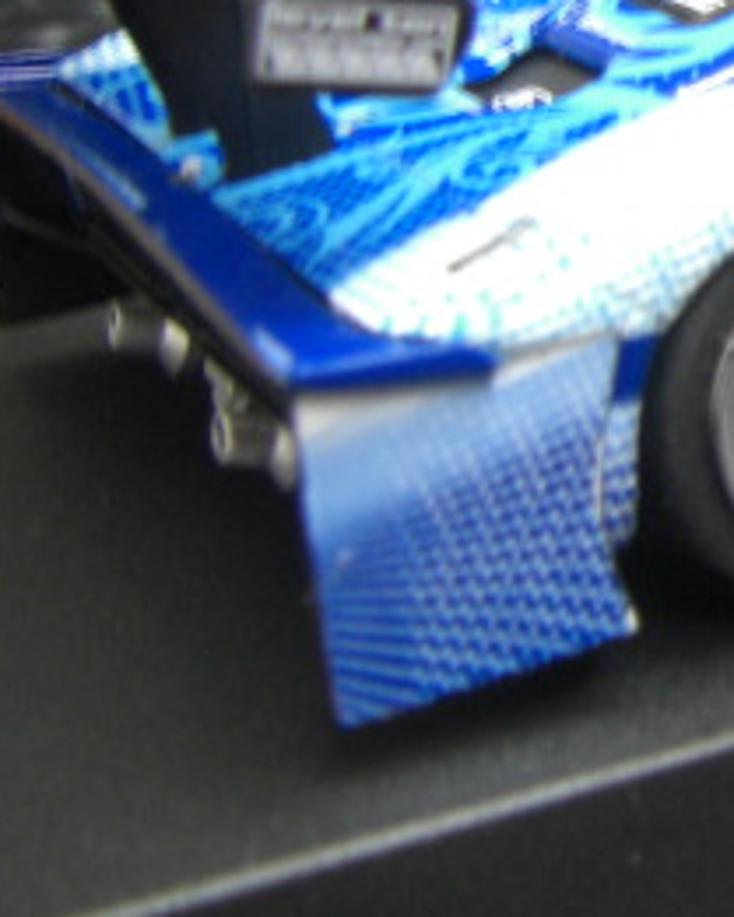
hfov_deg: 15.8
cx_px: 1018
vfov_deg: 20.8
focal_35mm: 91
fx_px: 2470
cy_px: 176
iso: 200
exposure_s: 1/10
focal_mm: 6.3
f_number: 3.4
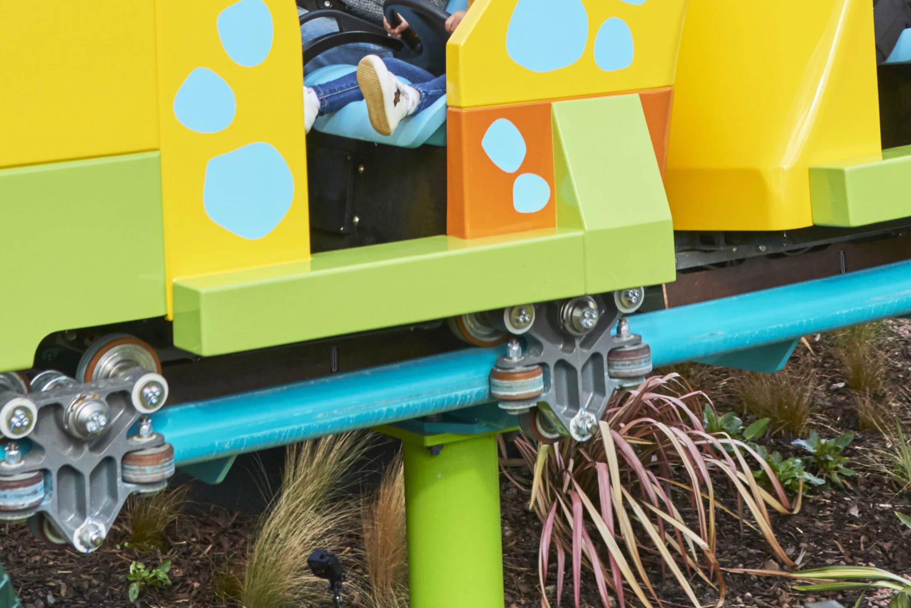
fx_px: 3341
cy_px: -266
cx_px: 538
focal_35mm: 132
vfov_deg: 10.1
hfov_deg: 15.5
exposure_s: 1/2500
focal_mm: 40
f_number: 4
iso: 400
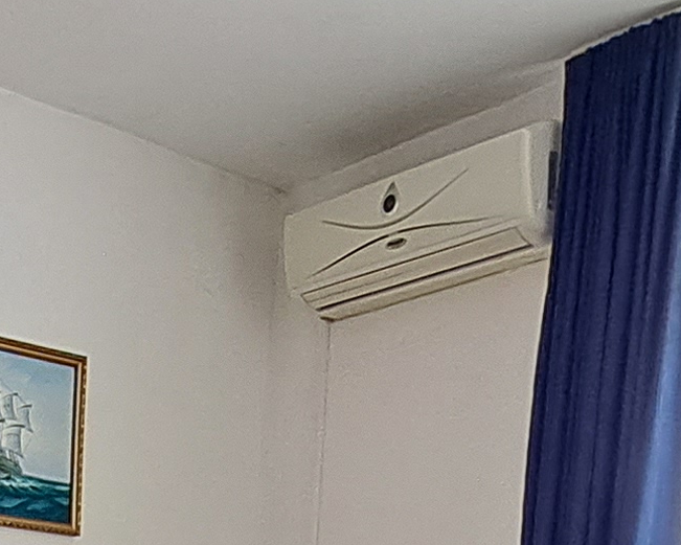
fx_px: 1572
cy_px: 1104
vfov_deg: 15.5
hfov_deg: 23.0
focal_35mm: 78
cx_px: -74
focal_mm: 1.74
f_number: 2.2
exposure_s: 1/50
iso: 64
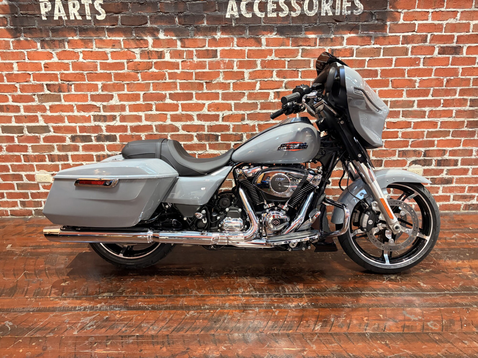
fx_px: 359
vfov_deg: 53.1
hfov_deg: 67.3
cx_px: 239
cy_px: 179
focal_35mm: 26
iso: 320
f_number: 1.6
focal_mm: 5.96
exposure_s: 1/60
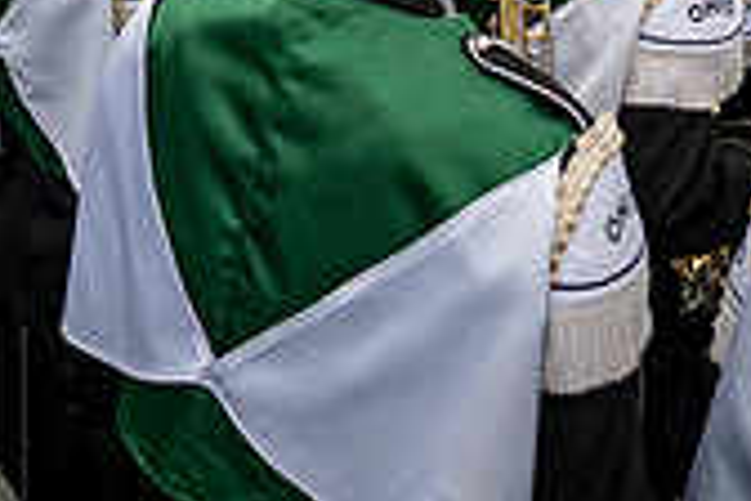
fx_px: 1731
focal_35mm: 83
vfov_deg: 14.9
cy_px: -311
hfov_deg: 23.5
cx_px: 4
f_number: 2.8
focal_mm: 24
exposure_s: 1/500
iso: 160
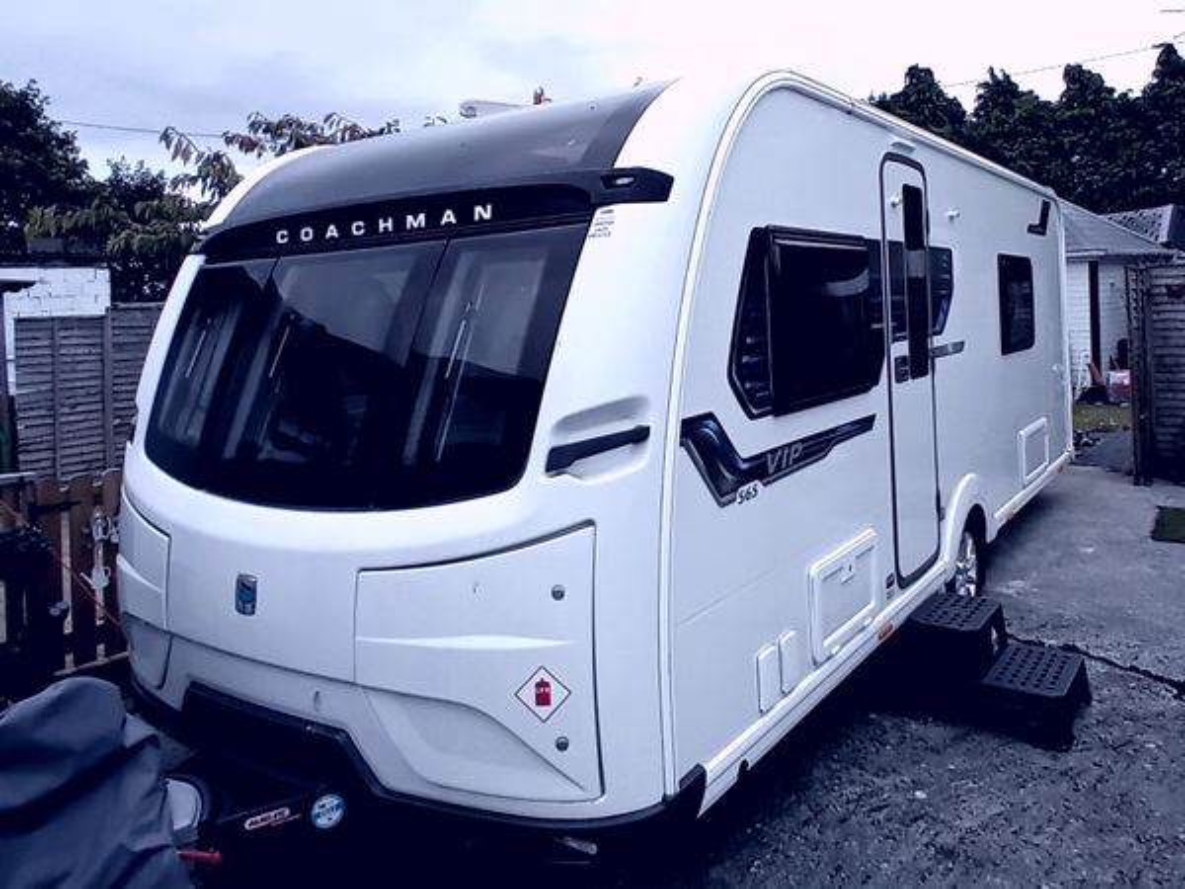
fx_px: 582
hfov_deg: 91.0
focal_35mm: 17
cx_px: 592
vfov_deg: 74.7
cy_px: 444
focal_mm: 1.43
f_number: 2.2
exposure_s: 1/303
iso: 125
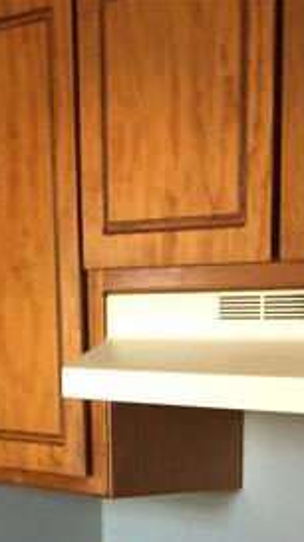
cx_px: 244
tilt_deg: -13.9
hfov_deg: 13.5
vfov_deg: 21.1
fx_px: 1279
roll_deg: -1.1
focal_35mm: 89
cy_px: 758
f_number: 2.2
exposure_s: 1/15
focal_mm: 4.15
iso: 100
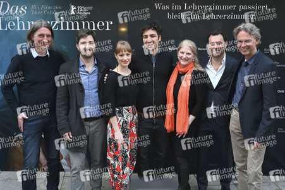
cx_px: 142
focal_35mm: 36
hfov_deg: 53.2
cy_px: 95
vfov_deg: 36.8
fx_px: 285
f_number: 2.8
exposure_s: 1/100
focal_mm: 36
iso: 500
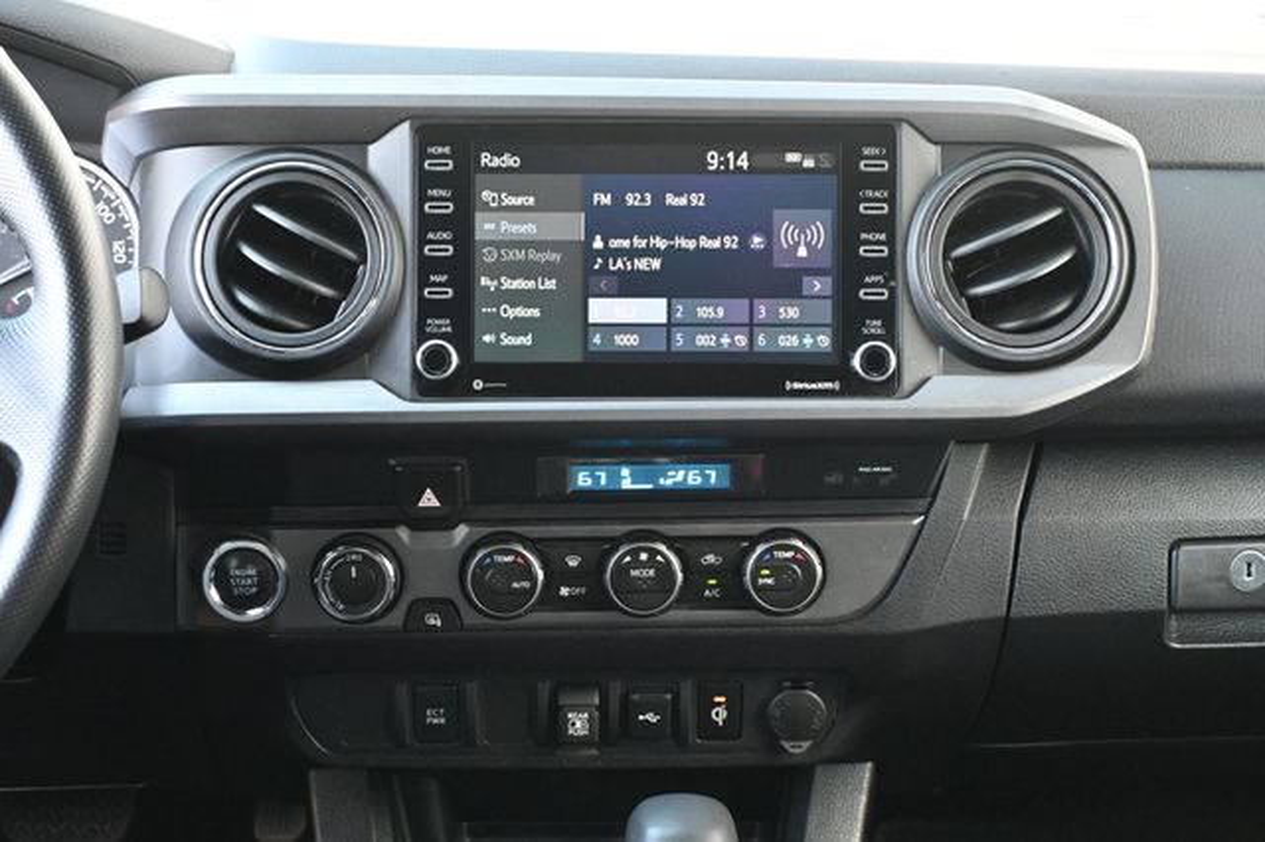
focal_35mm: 54
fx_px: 1896
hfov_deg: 36.9
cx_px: 632
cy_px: 421
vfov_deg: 25.0
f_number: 5.3
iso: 3200
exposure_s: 1/100
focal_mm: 36
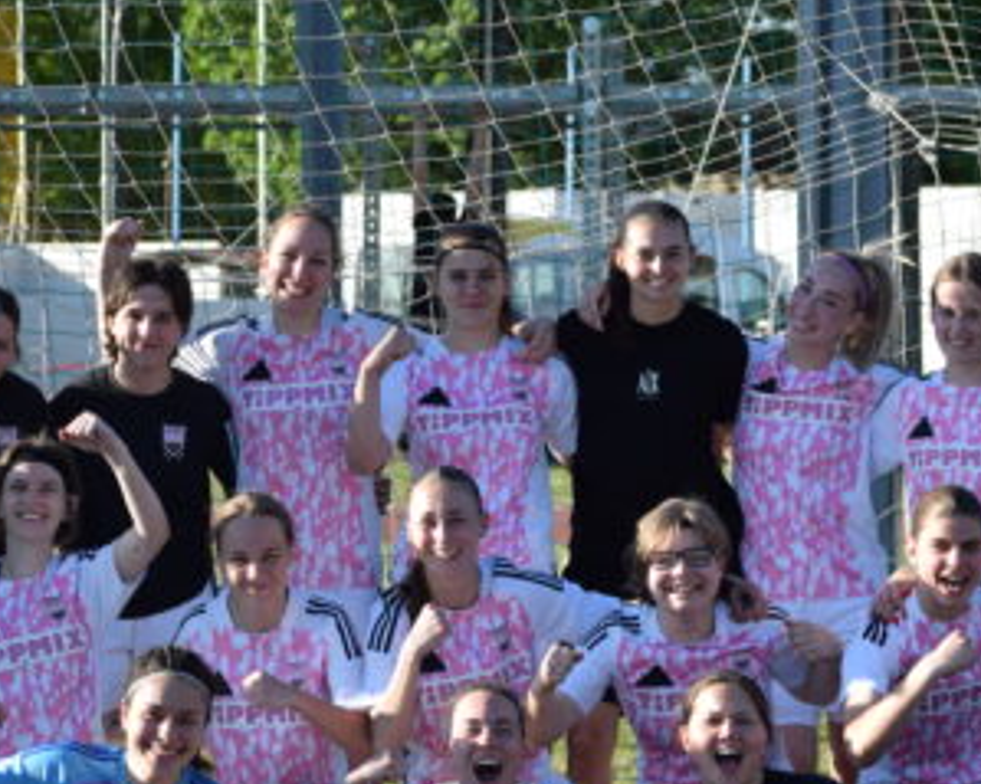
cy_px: 571
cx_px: 676
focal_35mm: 198
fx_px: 5747
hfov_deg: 9.7
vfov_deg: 7.8
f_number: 5
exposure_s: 1/1250
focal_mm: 70
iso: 400
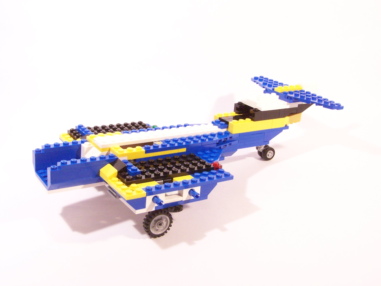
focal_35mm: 43
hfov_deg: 43.9
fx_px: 473
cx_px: 190
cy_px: 143
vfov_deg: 33.6
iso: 400
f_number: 3.6
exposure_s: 1/20
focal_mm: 7.1
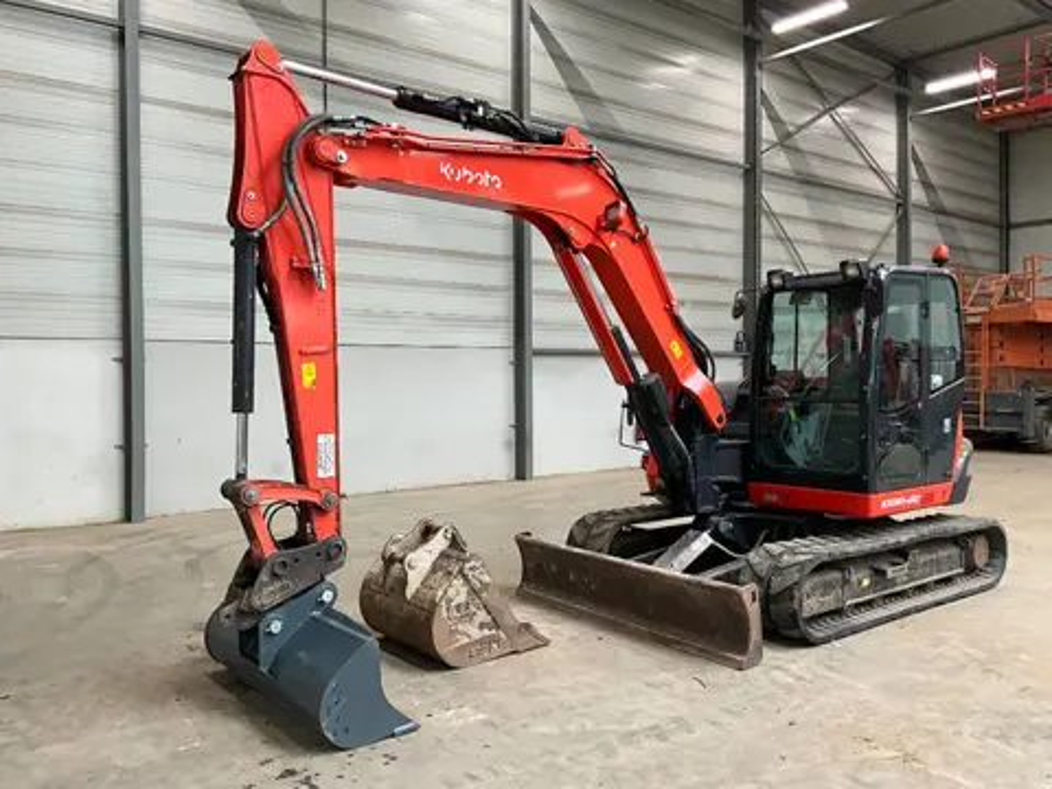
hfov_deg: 61.7
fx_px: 881
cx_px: 526
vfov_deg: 48.2
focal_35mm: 29
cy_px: 394
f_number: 1.8
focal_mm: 3
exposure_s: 1/60
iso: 100
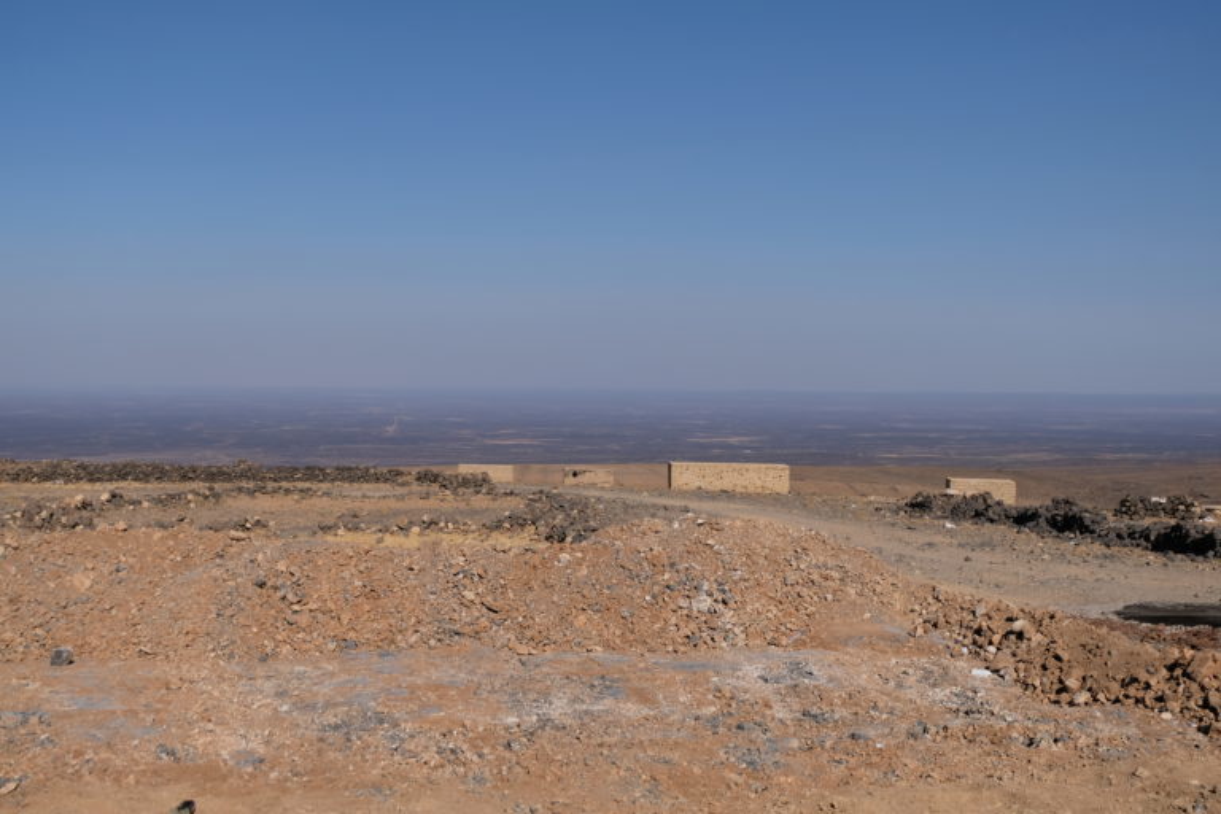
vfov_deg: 27.5
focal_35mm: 49
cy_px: 407
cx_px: 610
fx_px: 1662
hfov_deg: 40.3
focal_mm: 32.5
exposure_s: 1/1500
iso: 200
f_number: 7.1
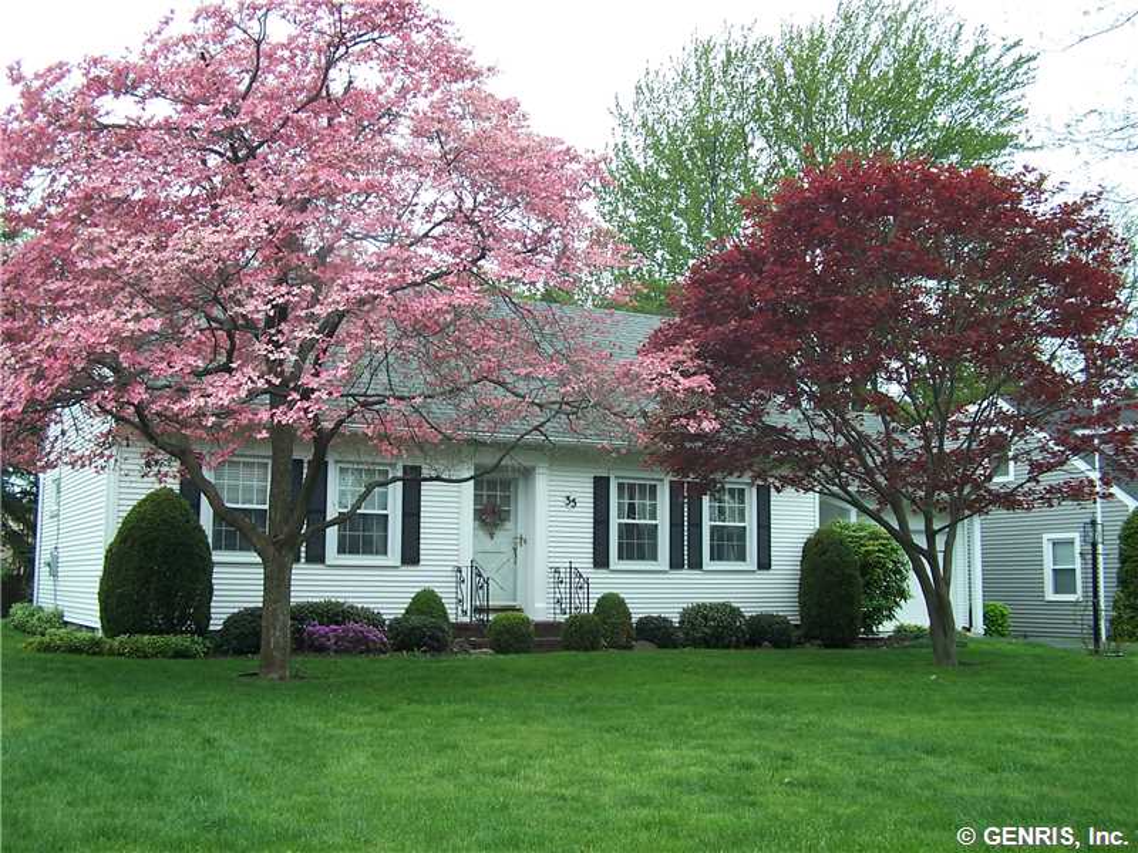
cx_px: 569
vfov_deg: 37.7
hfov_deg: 49.0
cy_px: 426
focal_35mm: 38
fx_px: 1249
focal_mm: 6.3
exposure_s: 1/350
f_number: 2.8
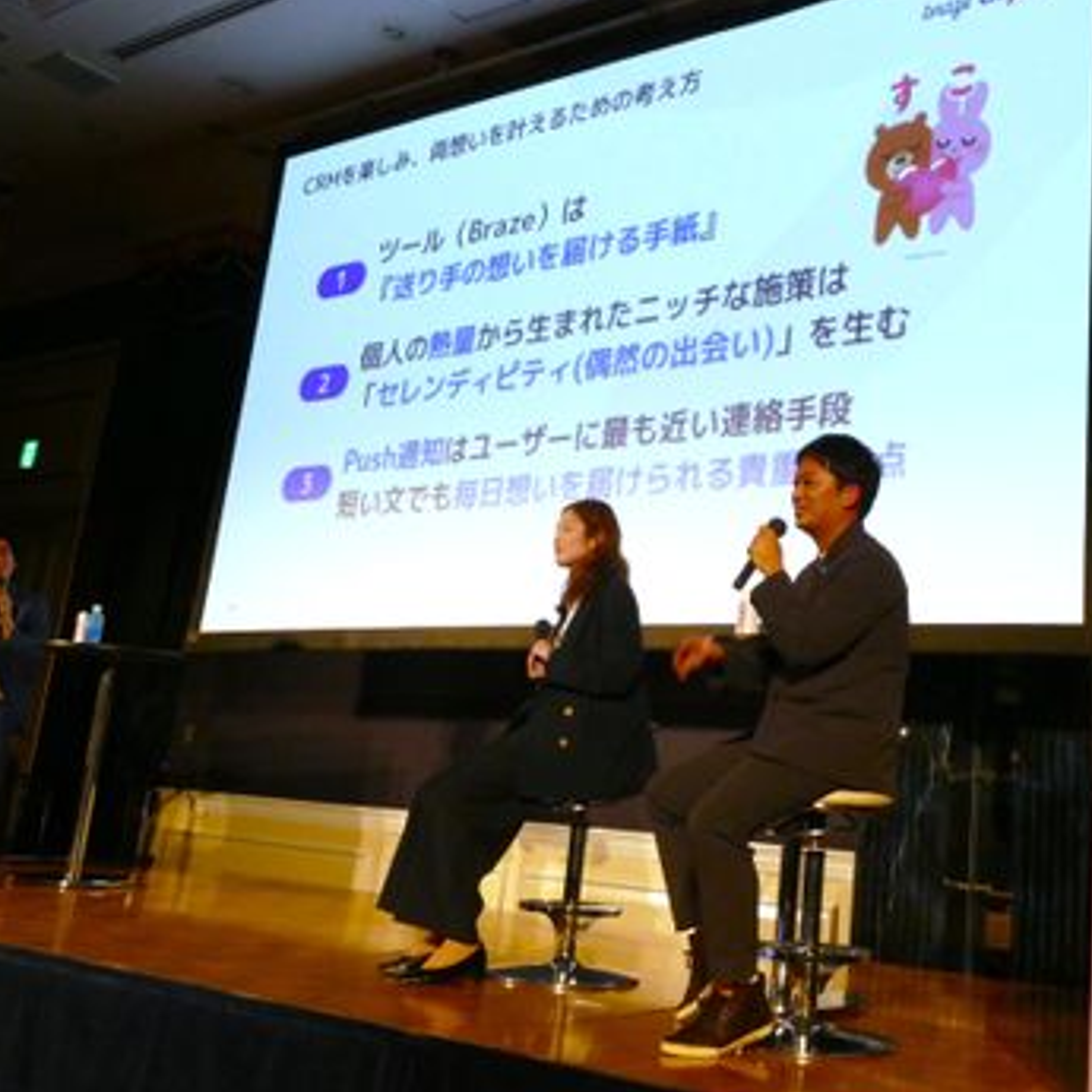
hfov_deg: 43.5
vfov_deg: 44.8
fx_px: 1321
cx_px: 817
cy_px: 462
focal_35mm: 37
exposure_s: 1/60
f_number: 8
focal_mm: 9.17
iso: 1600
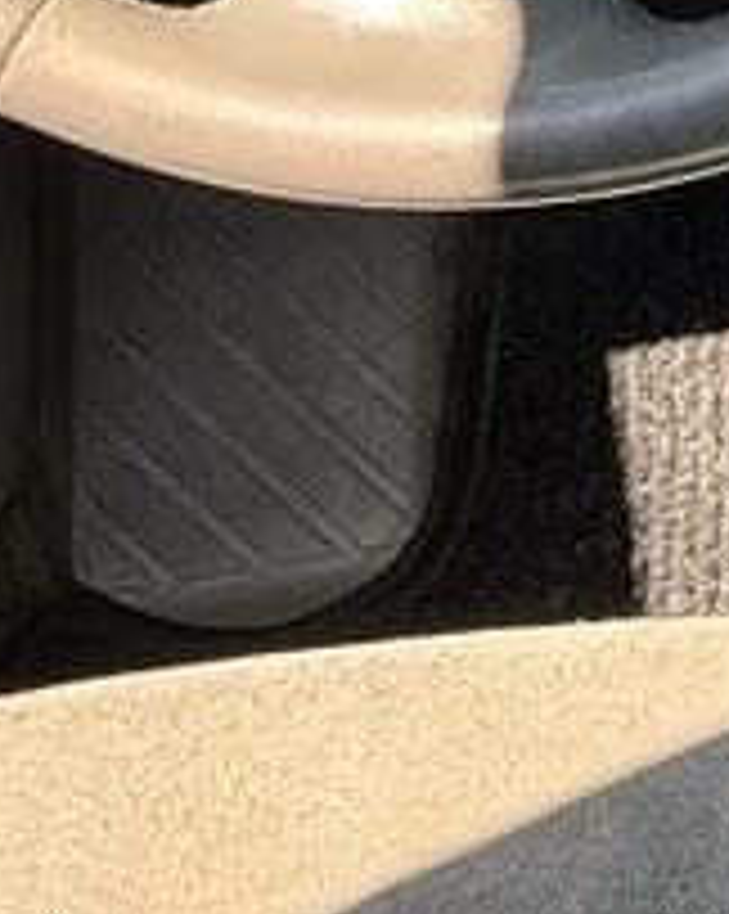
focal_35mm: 231
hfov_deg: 6.4
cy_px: -756
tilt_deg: -19.5
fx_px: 6239
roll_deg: +2.8
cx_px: 1746
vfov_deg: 8.1
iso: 80
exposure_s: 1/375
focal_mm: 6.76
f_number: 1.78
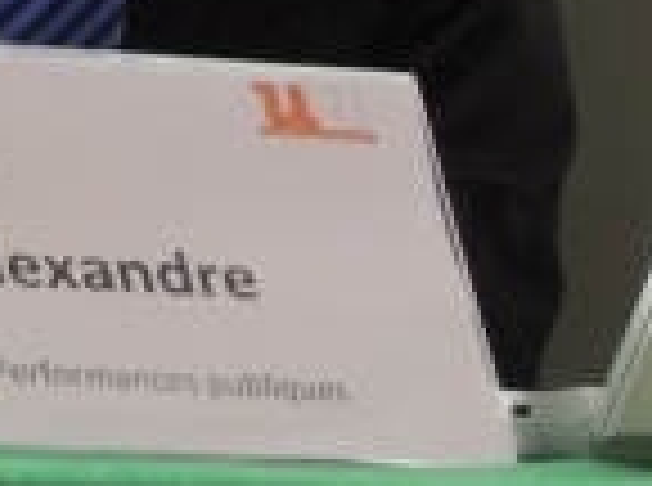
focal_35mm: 208
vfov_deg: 6.9
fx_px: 3908
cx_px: -202
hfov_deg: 9.4
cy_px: -428
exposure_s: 1/30
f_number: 3.5
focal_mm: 8.3
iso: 400
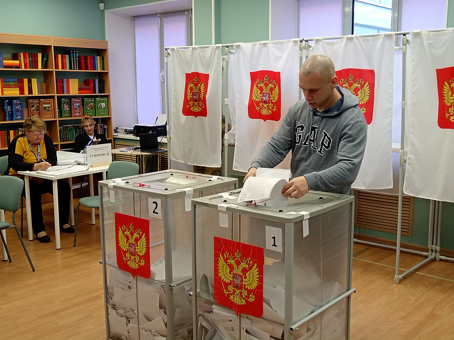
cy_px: 170
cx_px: 227
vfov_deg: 35.1
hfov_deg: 45.8
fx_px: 538
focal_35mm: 41
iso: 570
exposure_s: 1/50
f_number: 1.9
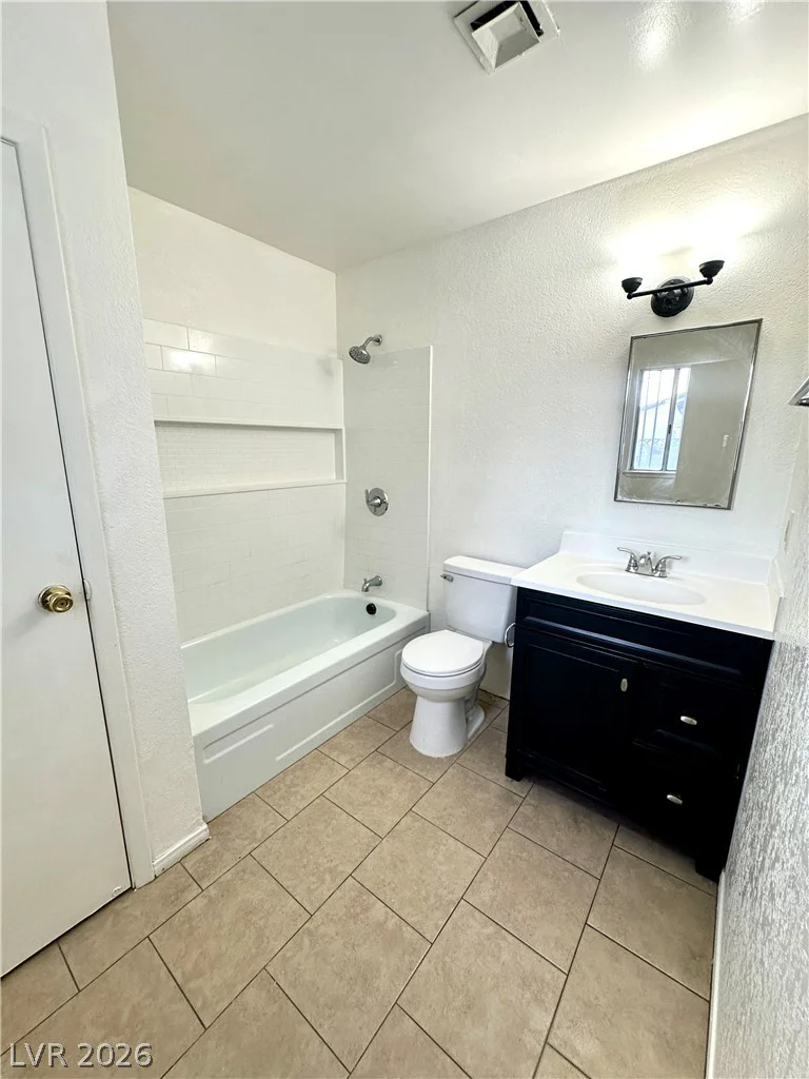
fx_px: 436
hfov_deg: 85.7
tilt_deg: -12.4
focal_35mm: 14
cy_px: 540
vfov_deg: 102.1
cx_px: 404
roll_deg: -0.4
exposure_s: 1/120
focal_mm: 2.22
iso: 160
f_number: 2.2
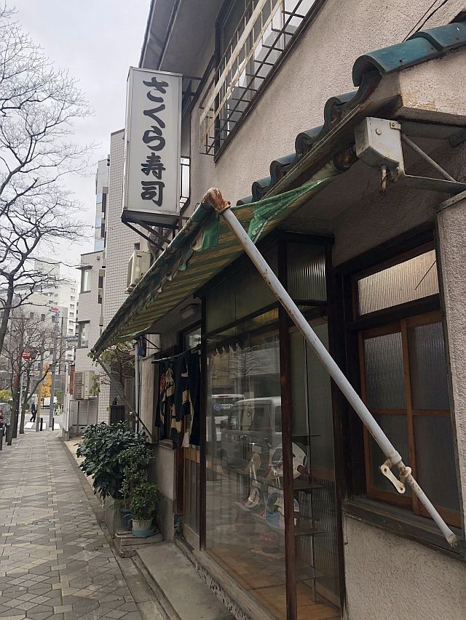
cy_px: 310
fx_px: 502
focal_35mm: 28
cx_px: 233
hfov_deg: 49.8
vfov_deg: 63.4
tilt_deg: +11.4
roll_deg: +0.5
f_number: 1.8
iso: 20
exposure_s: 1/615
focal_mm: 4
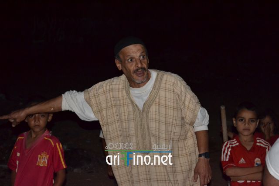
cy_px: 93
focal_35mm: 78
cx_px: 140
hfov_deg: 26.0
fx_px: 604
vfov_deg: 17.5
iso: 3200
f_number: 5.6
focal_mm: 52
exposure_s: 1/60
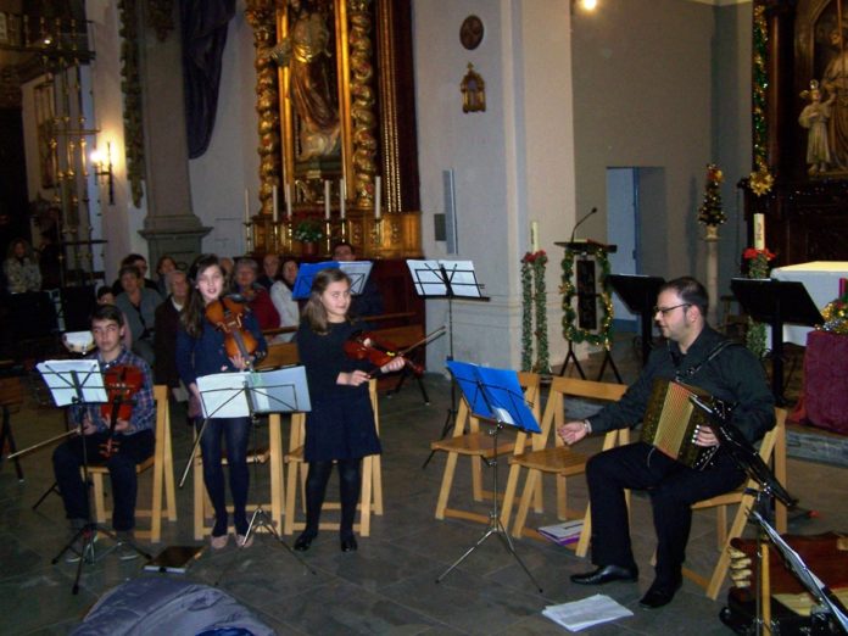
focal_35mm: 38
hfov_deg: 49.0
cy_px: 318
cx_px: 424
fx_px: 931
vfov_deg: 37.7
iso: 160
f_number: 2.8
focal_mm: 6.3
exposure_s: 1/60
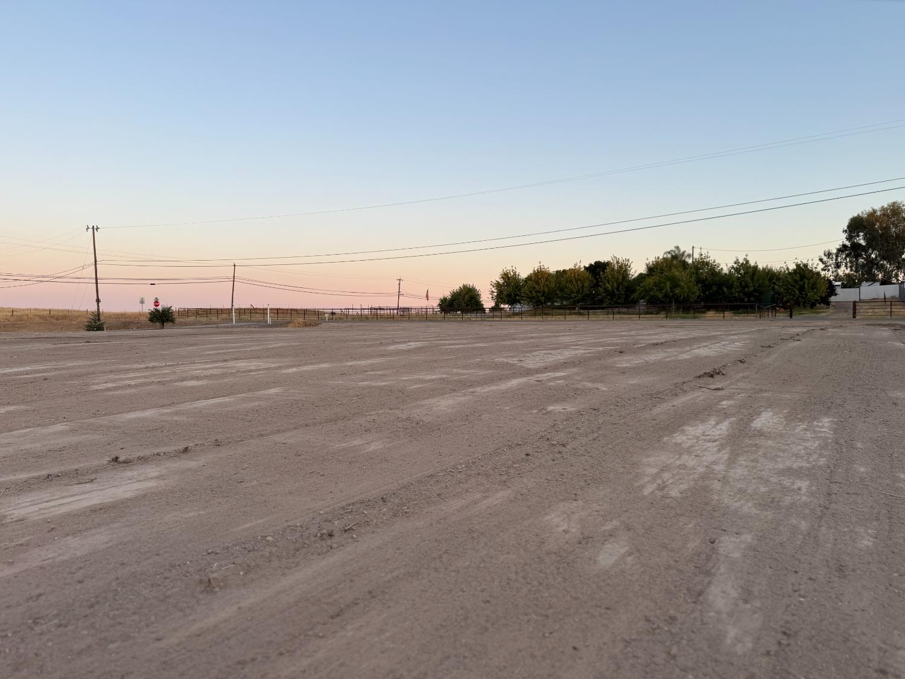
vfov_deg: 56.8
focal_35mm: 24
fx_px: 627
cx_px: 452
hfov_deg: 71.6
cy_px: 340
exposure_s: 1/622
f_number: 1.78
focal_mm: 6.76
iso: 80
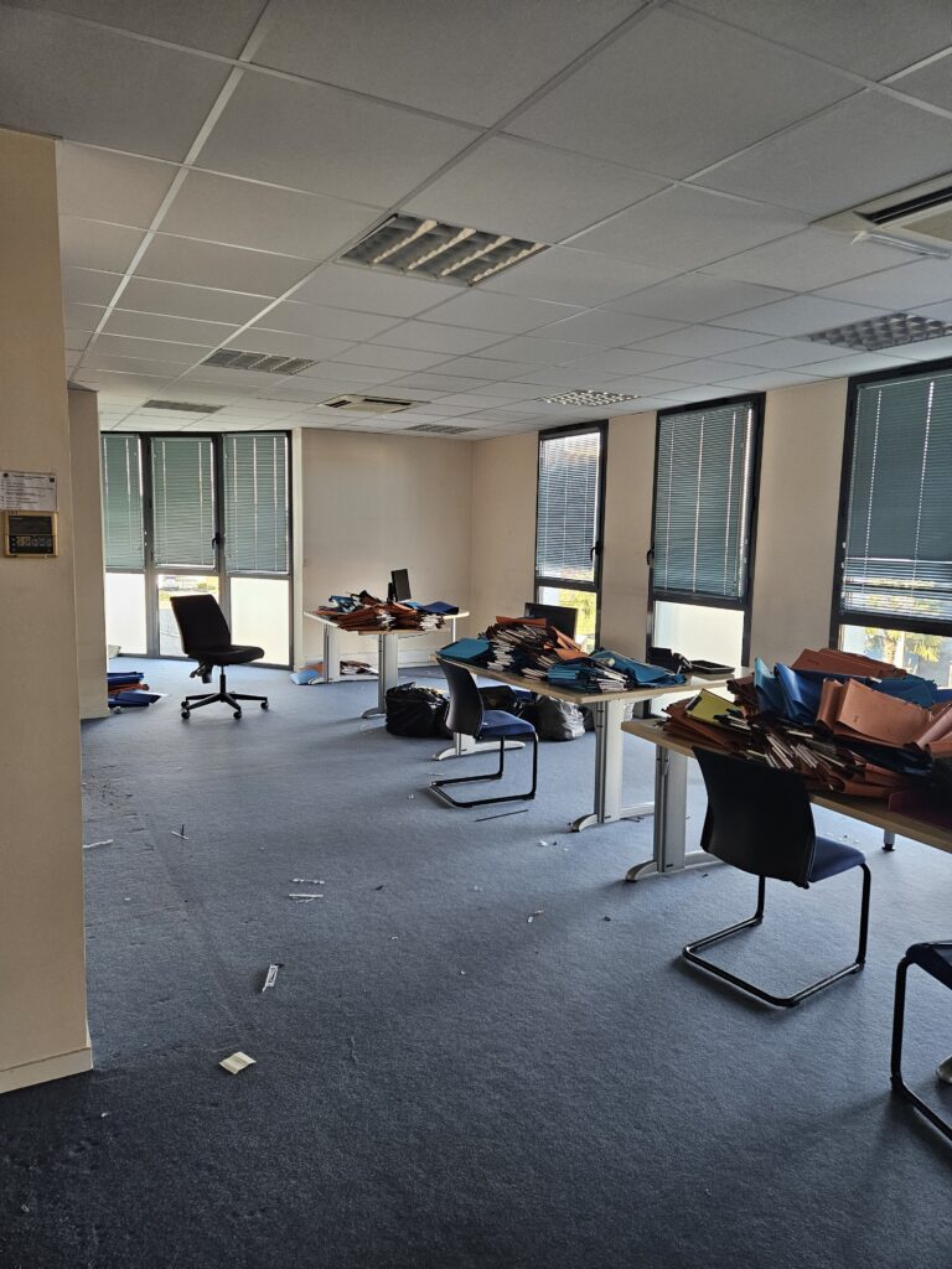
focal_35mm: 23
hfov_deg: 58.9
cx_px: 476
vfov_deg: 73.9
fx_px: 843
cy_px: 634
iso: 250
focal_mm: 5.4
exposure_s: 1/120
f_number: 1.8
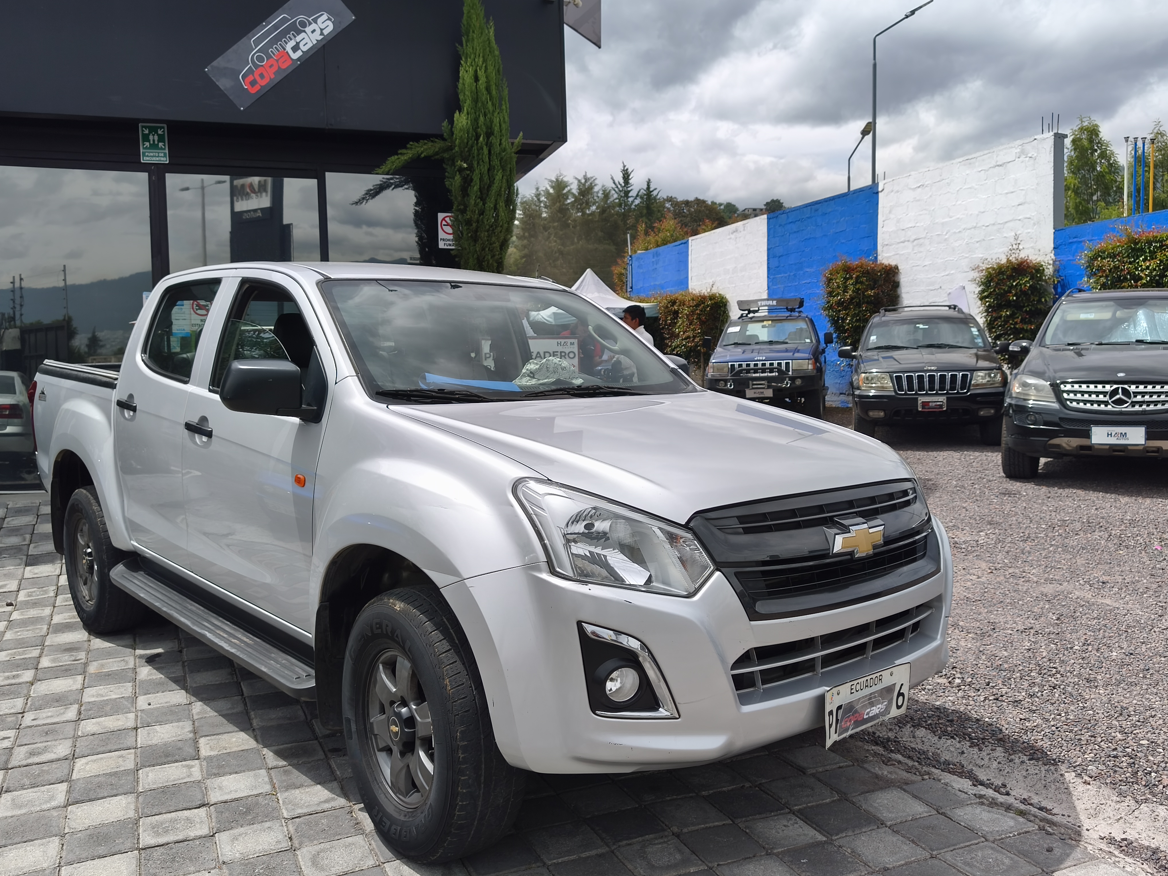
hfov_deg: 60.0
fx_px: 1012
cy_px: 438
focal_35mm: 30
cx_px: 584
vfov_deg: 46.8
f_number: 1.7
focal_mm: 6.06
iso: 50
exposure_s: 1/474
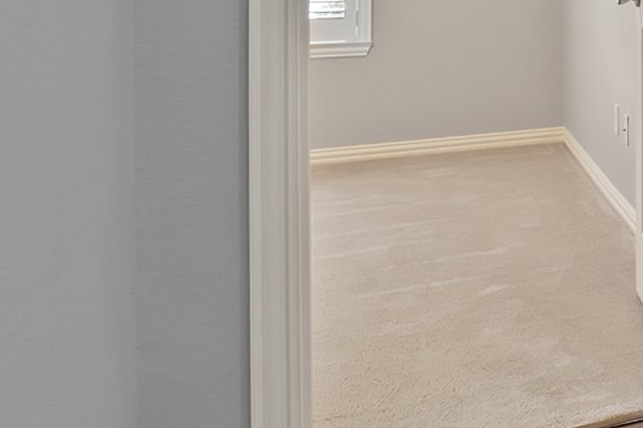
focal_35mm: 53
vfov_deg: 23.8
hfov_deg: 24.2
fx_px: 946
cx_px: 1073
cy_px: -45
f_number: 9
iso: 640
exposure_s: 1/1.25
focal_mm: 13
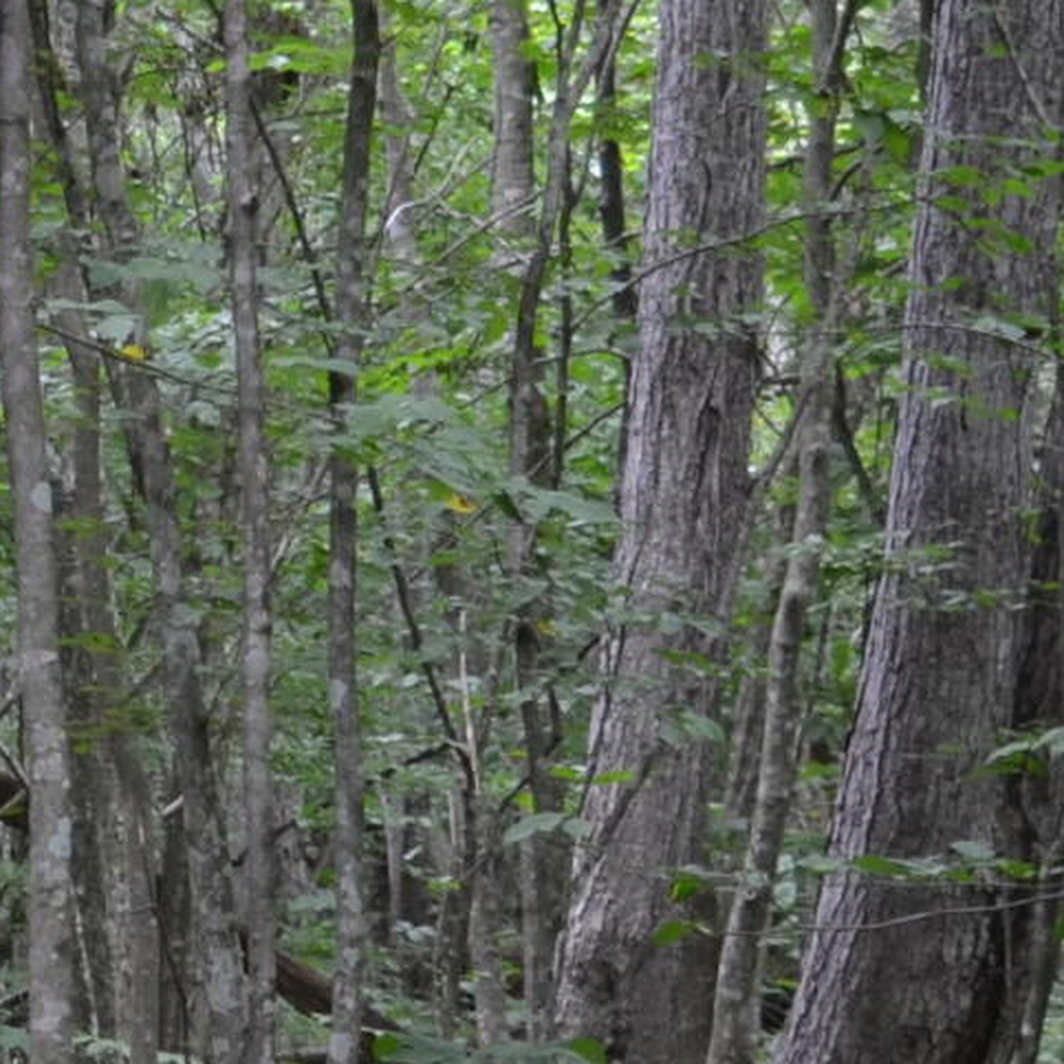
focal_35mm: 214
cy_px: 595
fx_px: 7429
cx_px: -811
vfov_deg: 8.2
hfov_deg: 7.9
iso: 400
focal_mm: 27
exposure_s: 1/60
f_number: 4
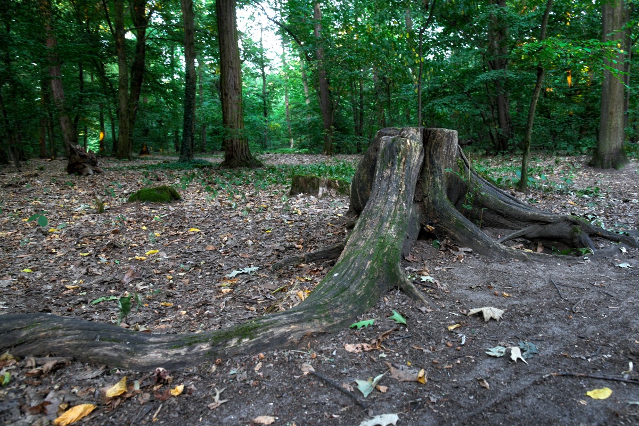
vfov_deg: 53.1
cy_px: 213
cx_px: 320
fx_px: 426
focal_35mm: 24
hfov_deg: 73.7
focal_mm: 24
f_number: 6.3
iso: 800
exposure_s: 1/20
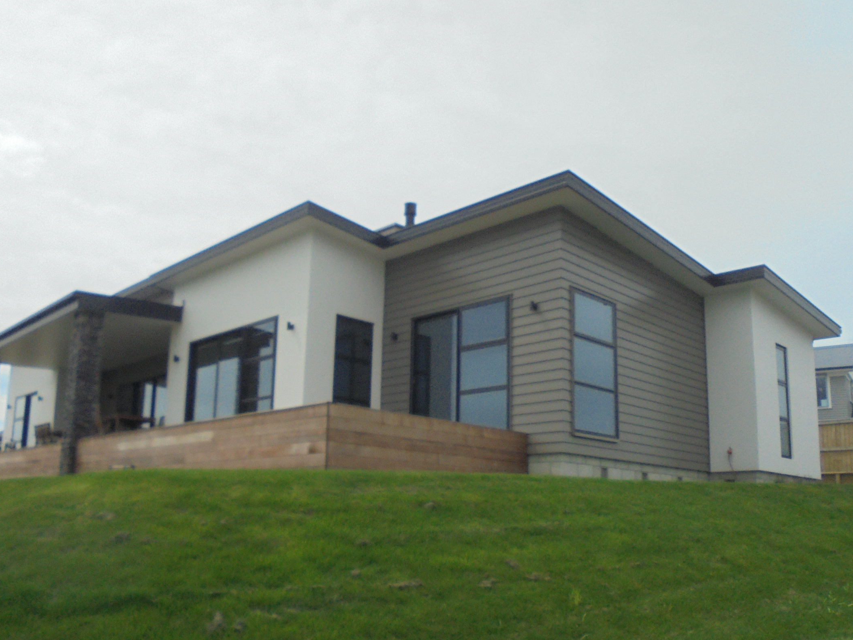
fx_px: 789
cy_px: 386
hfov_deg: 56.7
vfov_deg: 43.9
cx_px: 392
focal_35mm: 32
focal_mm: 4.6
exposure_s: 1/100
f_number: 11.5
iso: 100
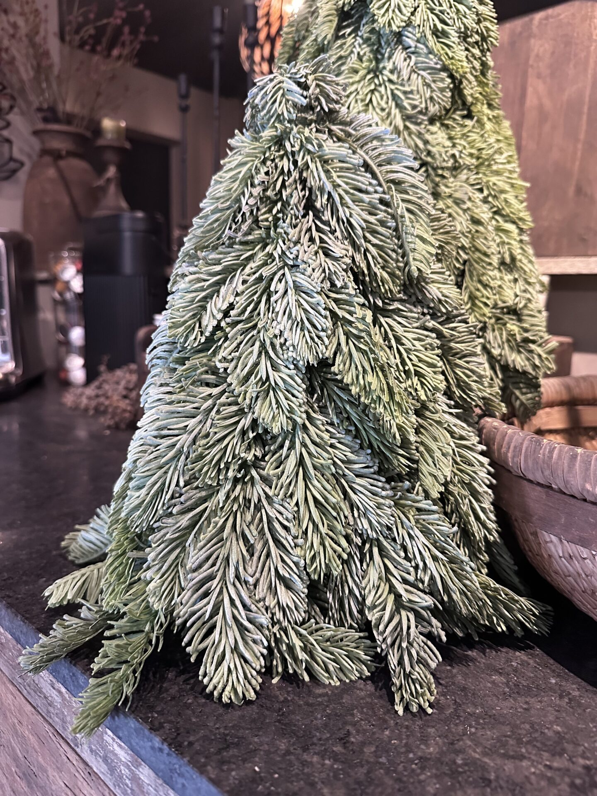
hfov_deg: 56.8
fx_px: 552
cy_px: 398
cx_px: 298
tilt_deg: -8.6
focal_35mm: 24
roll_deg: -1.2
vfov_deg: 71.6
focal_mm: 6.86
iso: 640
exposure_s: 1/50
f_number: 1.78
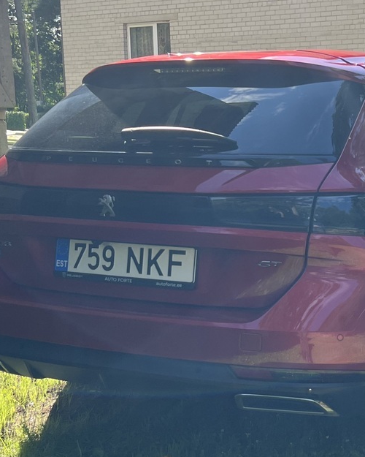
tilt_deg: -10.5
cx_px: 314
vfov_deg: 29.0
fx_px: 878
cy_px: 284
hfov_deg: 23.0
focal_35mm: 65
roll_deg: +0.9
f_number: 1.5
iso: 50
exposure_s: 1/1089
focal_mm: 5.7
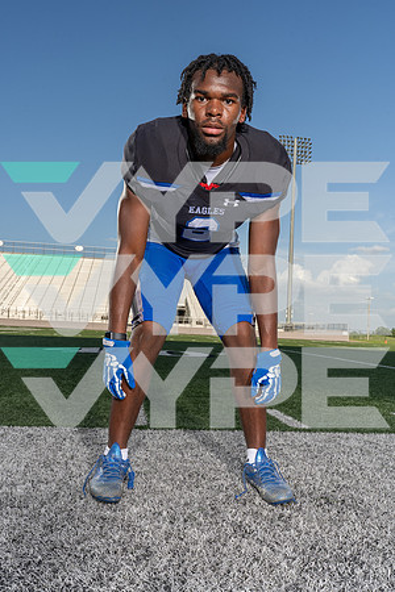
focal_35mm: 31
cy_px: 296
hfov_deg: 42.3
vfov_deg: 60.3
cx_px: 198
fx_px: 510
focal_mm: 31
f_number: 11
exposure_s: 1/250
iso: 160
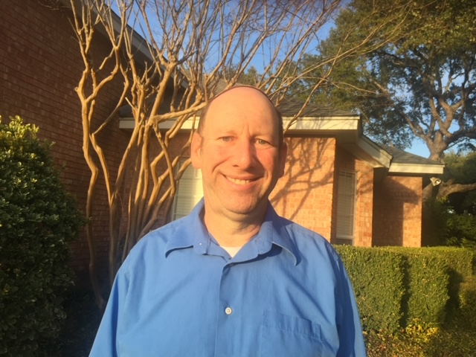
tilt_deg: +6.0
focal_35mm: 29
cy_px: 178
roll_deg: -5.3
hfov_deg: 61.7
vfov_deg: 48.2
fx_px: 399
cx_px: 238
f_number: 2.2
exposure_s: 1/460
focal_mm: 4.15
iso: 32
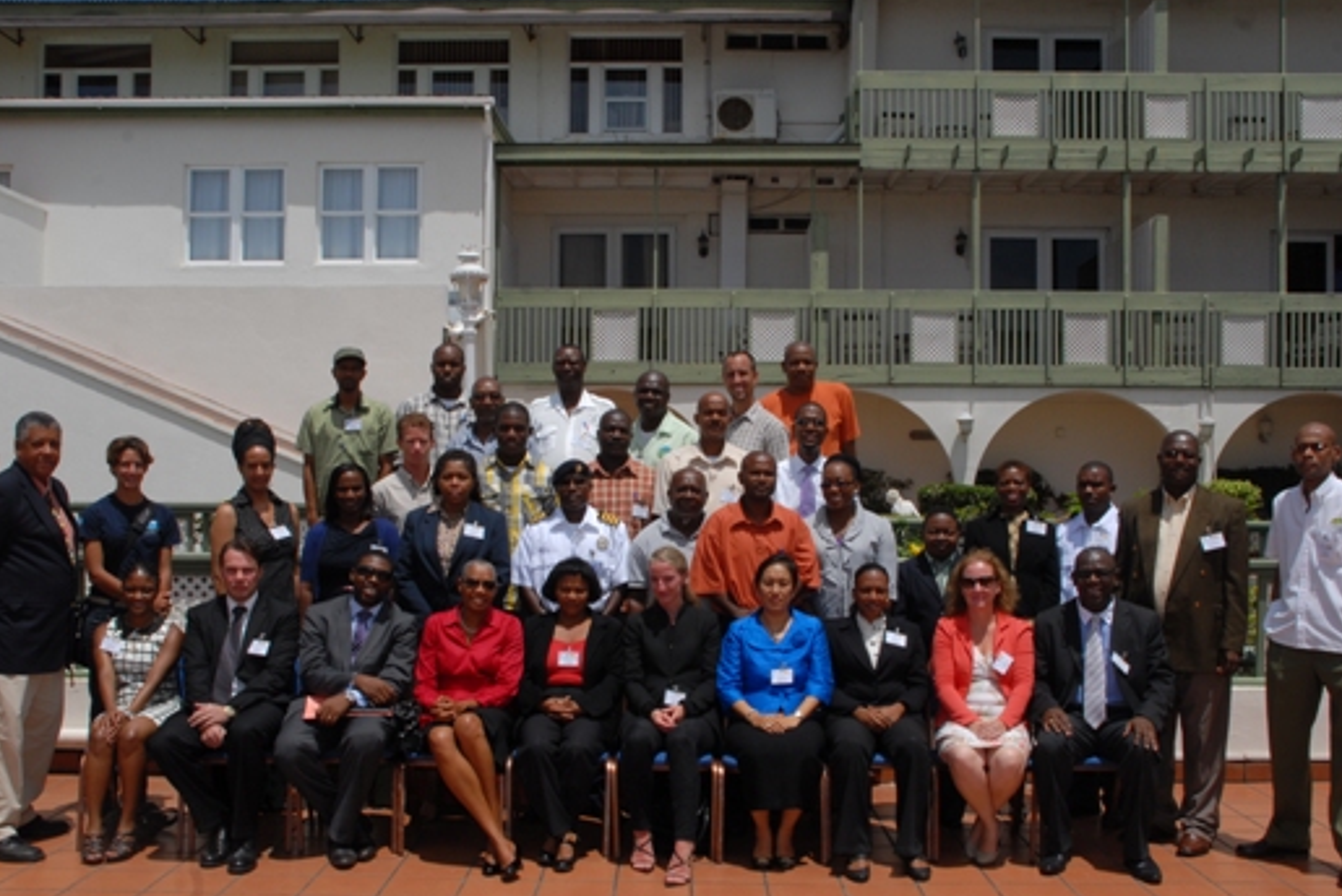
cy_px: 487
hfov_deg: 47.4
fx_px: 1529
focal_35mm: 41
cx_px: 685
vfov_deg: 32.7
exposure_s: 1/250
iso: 200
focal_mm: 22
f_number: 16
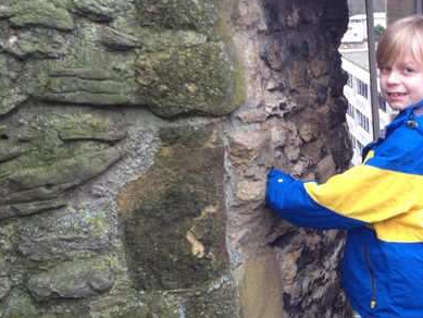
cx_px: 387
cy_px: 144
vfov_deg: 20.4
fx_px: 880
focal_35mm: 72
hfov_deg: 26.1
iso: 80
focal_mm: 4.28
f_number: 2.4
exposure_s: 1/120
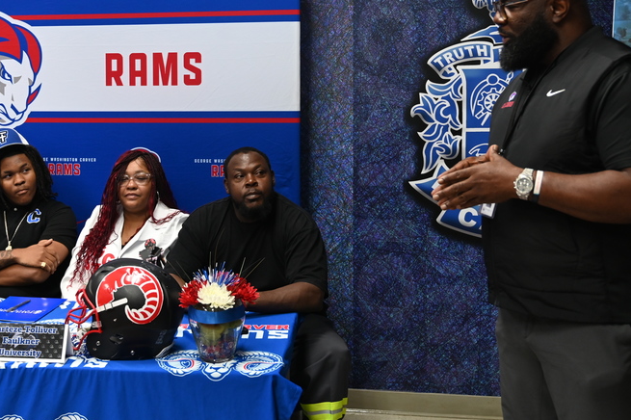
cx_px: 267
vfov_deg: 26.2
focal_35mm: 51
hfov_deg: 39.0
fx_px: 890
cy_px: 97
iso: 1250
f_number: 4
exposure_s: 1/125
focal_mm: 32.5
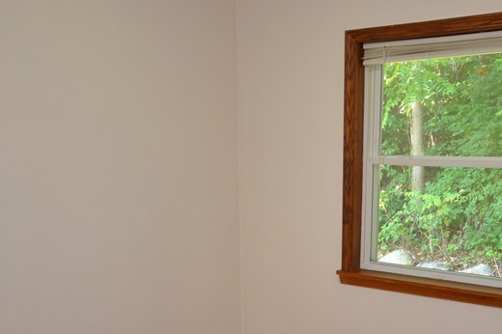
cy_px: 271
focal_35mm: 47
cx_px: 301
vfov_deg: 28.0
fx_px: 656
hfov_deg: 41.7
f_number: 5
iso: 800
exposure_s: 1/60
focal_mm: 15
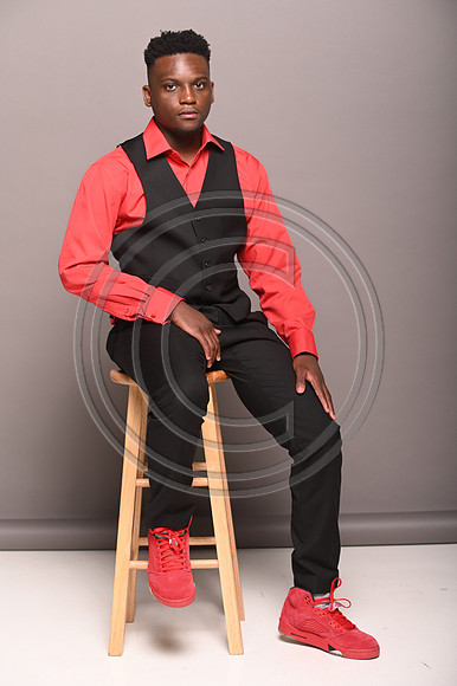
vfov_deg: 28.9
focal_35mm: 70
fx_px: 1334
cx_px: 228
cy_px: 343
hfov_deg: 19.4
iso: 250
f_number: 4
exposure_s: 1/200
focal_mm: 70
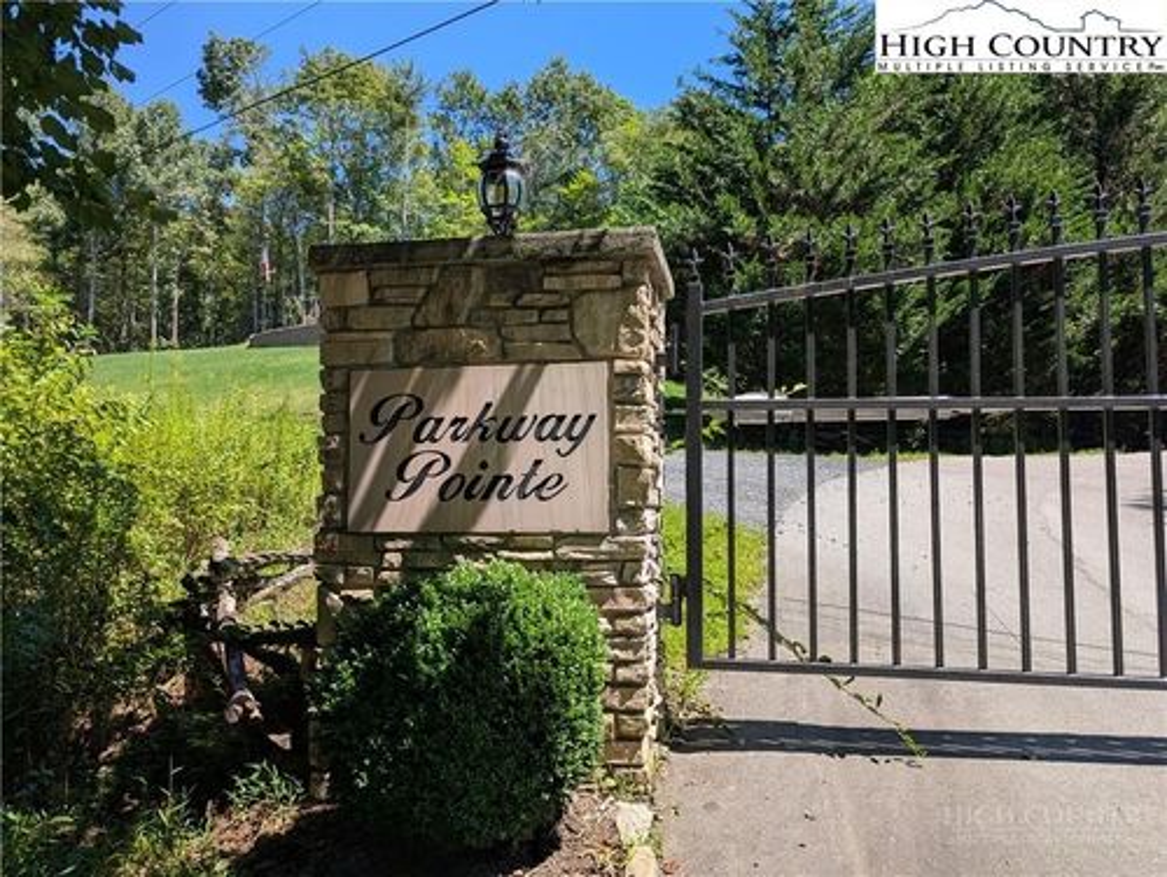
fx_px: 810
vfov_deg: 56.9
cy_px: 438
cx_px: 584
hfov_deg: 71.5
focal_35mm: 24
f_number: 1.68
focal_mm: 6.9
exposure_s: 1/493
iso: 23
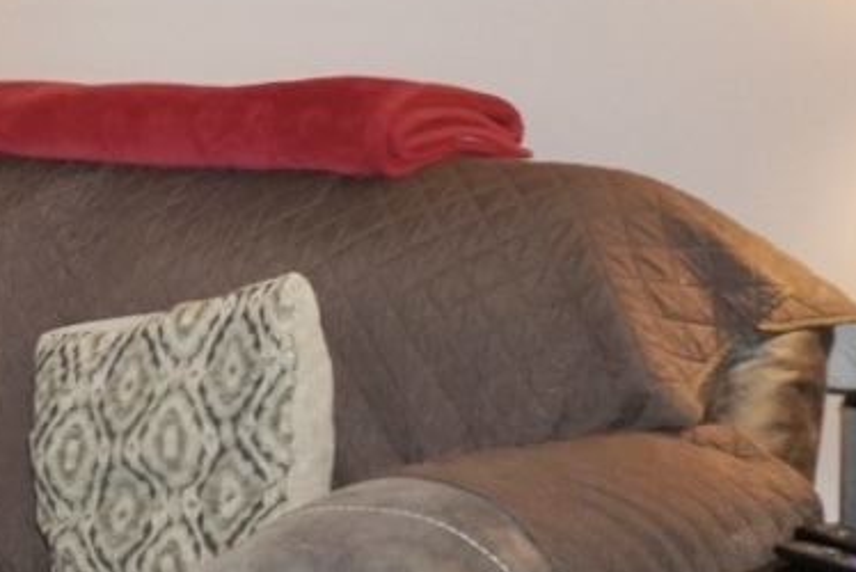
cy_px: 85
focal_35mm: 102
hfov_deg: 15.9
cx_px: -833
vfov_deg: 13.4
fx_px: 2427
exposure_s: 1/60
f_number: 3.5
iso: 1600
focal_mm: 16
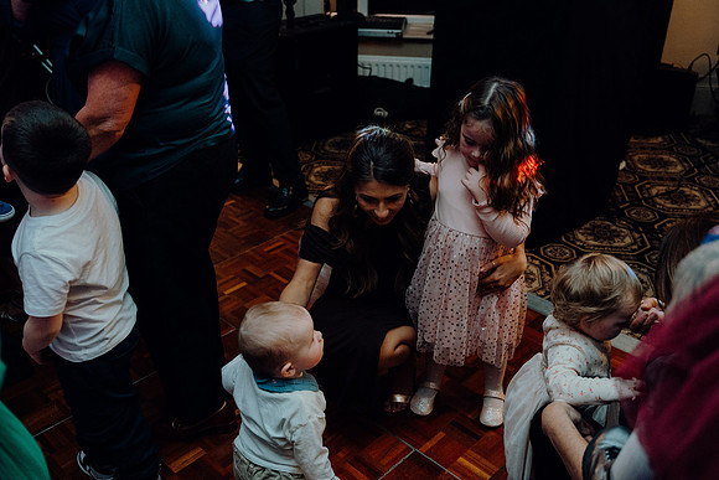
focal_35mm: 35
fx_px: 699
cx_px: 360
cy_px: 240
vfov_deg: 37.9
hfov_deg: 54.4
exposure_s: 1/160
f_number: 3.5
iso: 3200
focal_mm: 35
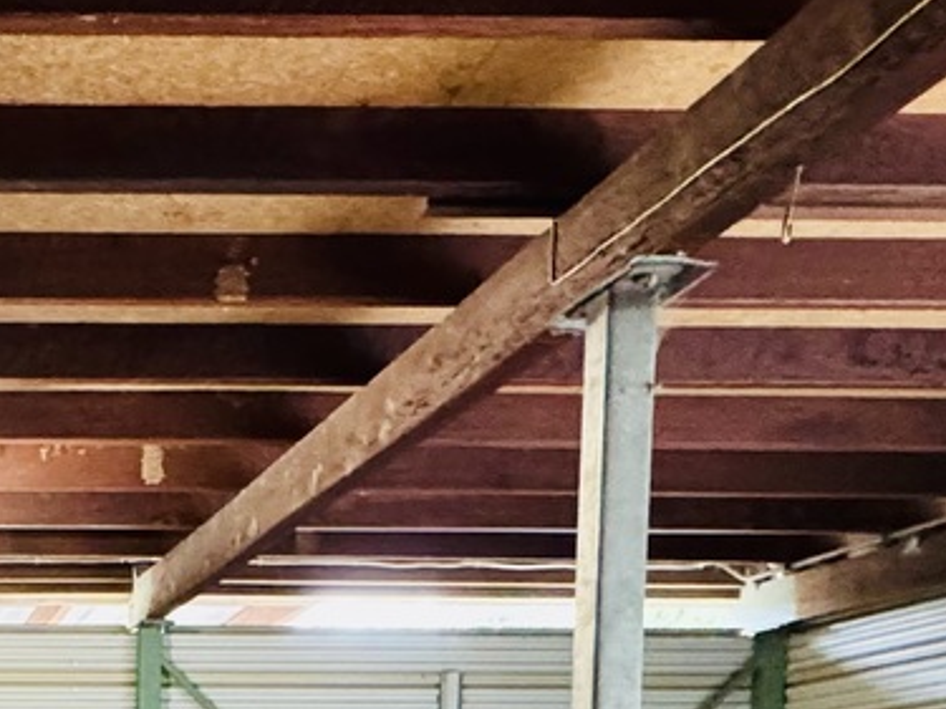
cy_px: 980
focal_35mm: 56
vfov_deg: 22.6
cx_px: -189
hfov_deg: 29.5
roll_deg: -0.6
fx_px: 1530
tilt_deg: -3.4
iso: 800
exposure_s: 1/50
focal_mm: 2.22
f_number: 2.2
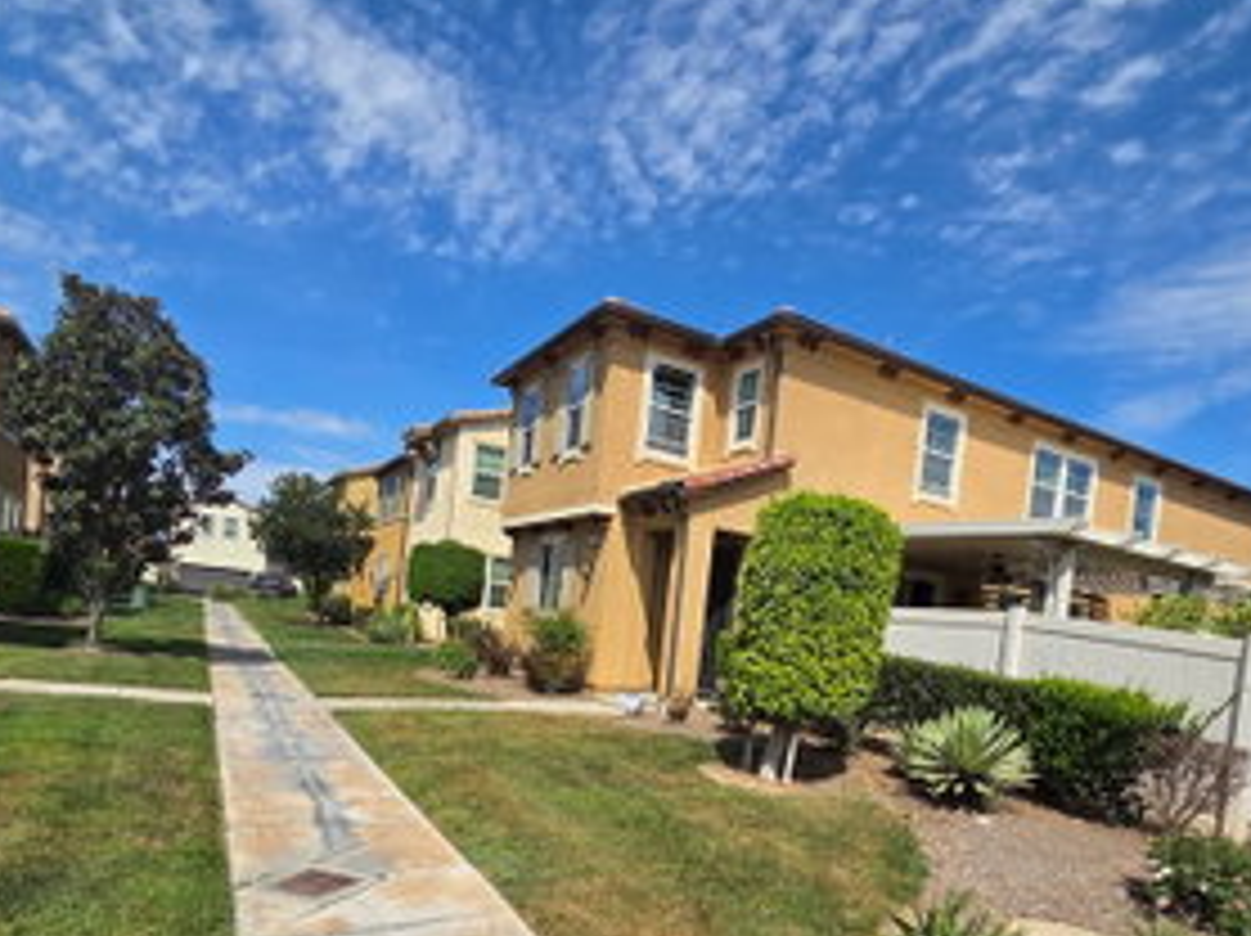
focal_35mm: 20
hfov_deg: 81.6
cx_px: 682
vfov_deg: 63.4
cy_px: 657
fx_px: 722
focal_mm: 2.2
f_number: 2.2
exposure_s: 1/2874
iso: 50
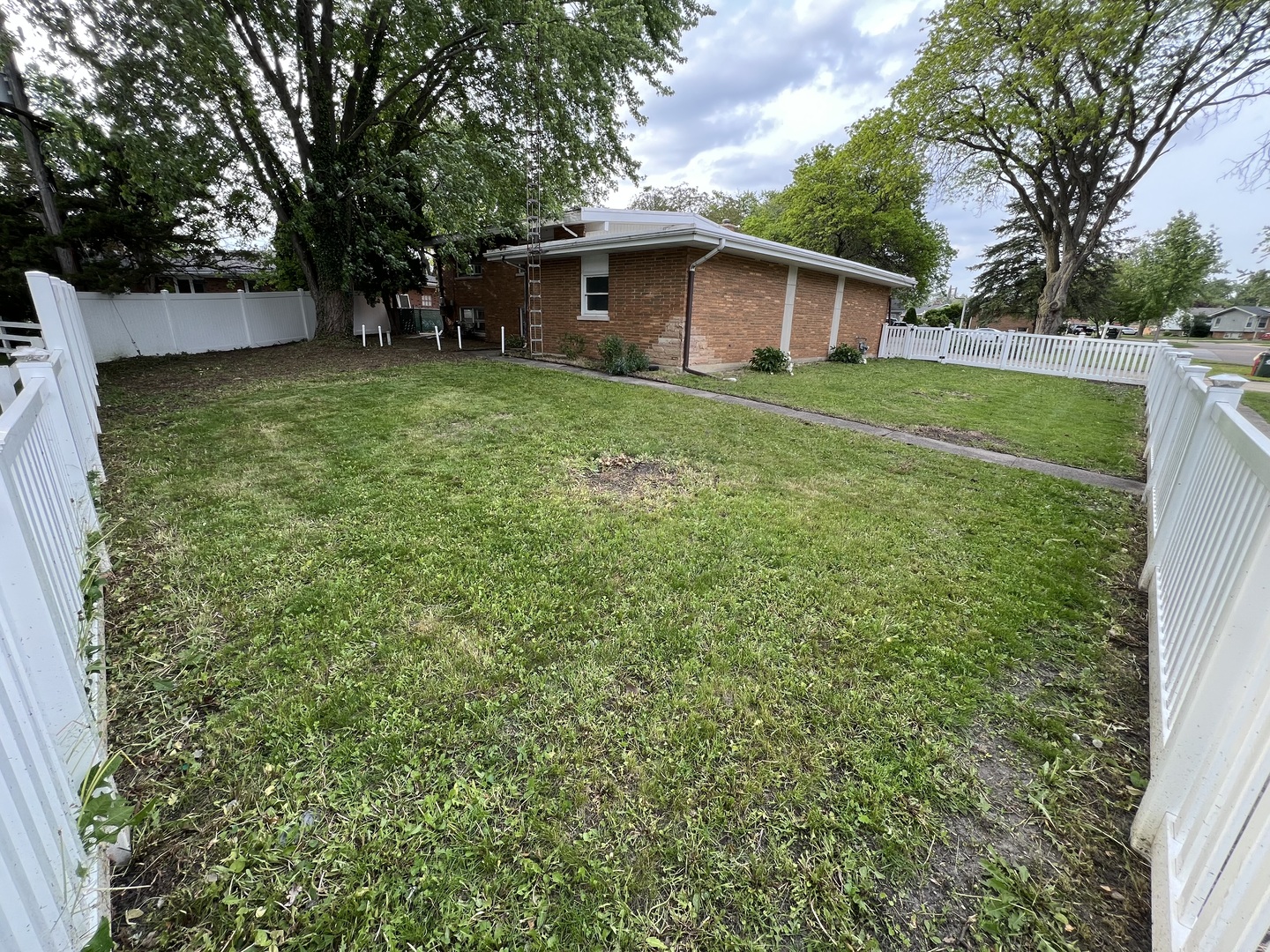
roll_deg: -1.9
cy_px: 476
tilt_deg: -17.5
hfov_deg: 106.2
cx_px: 635
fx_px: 477
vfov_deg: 89.9
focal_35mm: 13
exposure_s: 1/130
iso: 32
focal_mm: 1.57
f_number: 1.8
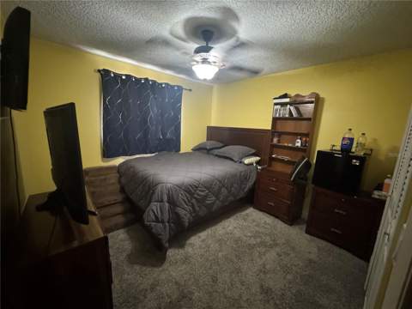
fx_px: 167
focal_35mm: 14
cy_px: 154
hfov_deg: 102.1
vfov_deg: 85.7
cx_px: 206
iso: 1250
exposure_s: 1/40
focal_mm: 2.22
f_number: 2.2
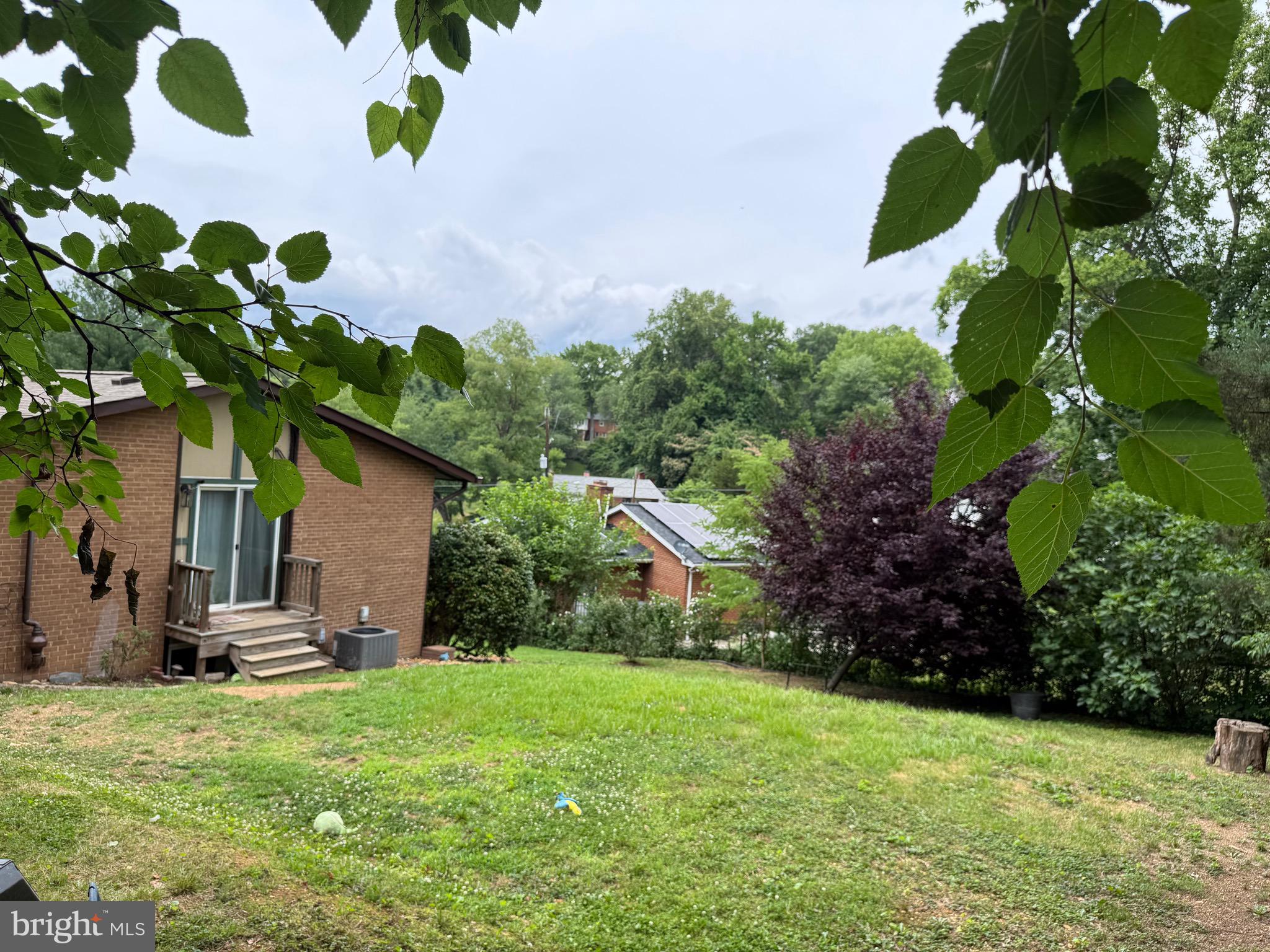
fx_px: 881
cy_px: 476
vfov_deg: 56.8
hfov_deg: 71.6
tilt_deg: -0.1
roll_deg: -4.2
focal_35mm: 24
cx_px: 635
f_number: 1.78
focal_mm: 6.76
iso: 80
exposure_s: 1/1314
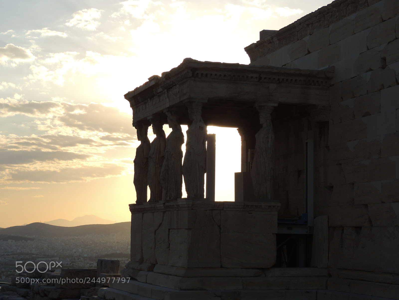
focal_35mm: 85
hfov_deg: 23.0
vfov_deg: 17.4
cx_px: 200
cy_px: 150
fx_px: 980
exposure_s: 1/1000
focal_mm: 15.1
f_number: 4
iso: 100
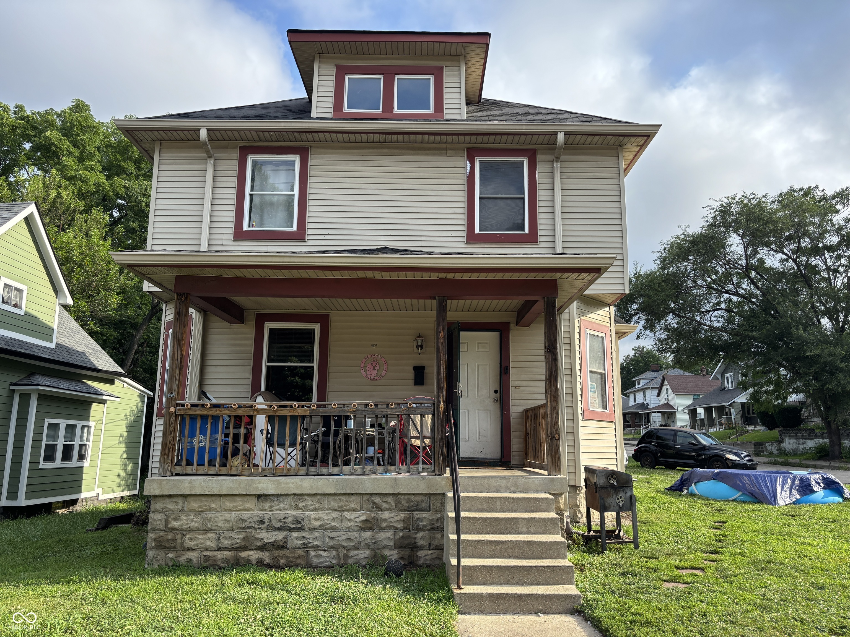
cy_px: 318
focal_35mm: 26
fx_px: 638
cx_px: 425
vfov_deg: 53.1
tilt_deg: +11.3
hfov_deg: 67.3
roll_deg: -0.7
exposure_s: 1/1115
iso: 50
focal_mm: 5.96
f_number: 1.6
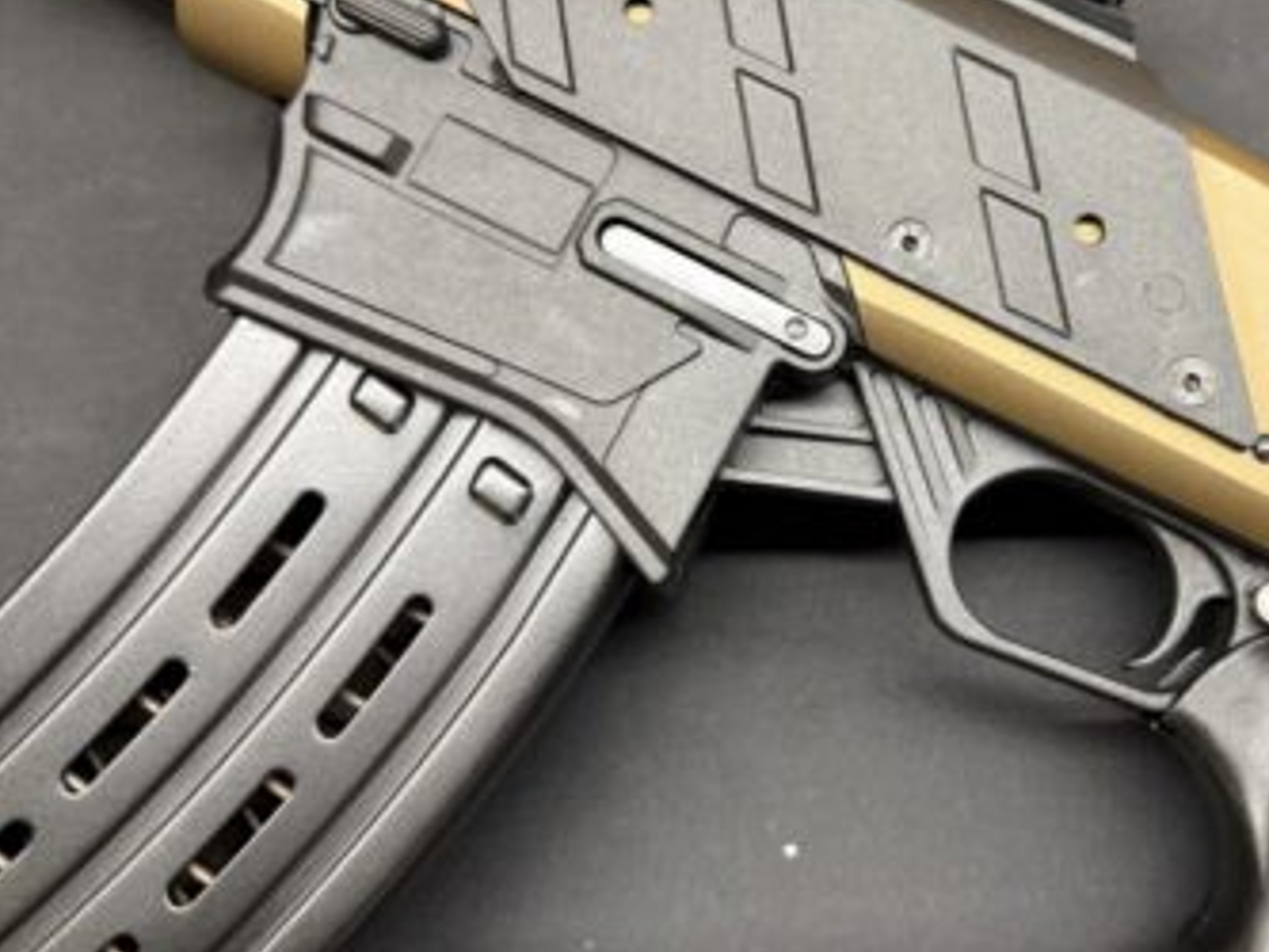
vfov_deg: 39.4
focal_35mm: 36
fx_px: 1320
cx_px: 819
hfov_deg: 50.6
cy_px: 356
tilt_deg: -82.4
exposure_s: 1/60
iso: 400
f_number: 1.78
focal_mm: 6.76
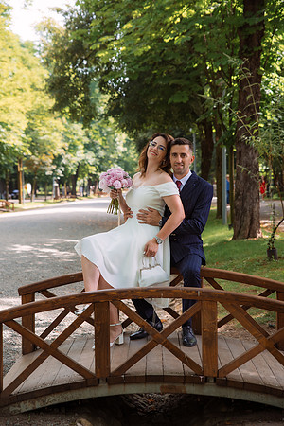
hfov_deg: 19.5
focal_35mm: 70
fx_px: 828
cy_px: 213
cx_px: 142
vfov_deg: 28.8
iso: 500
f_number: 4
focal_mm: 70
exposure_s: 1/400
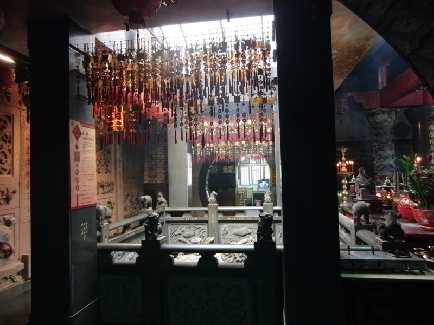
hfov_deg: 71.6
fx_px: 301
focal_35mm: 24
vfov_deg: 56.8
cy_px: 162
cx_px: 217
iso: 400
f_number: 3.2
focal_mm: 4.3
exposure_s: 1/25
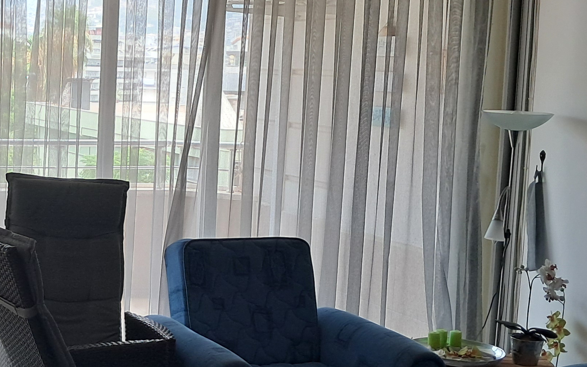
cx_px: 62
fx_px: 1152
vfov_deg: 18.1
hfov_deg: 27.6
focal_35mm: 72
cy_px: 198
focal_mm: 4
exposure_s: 1/100
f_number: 1.8
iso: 50
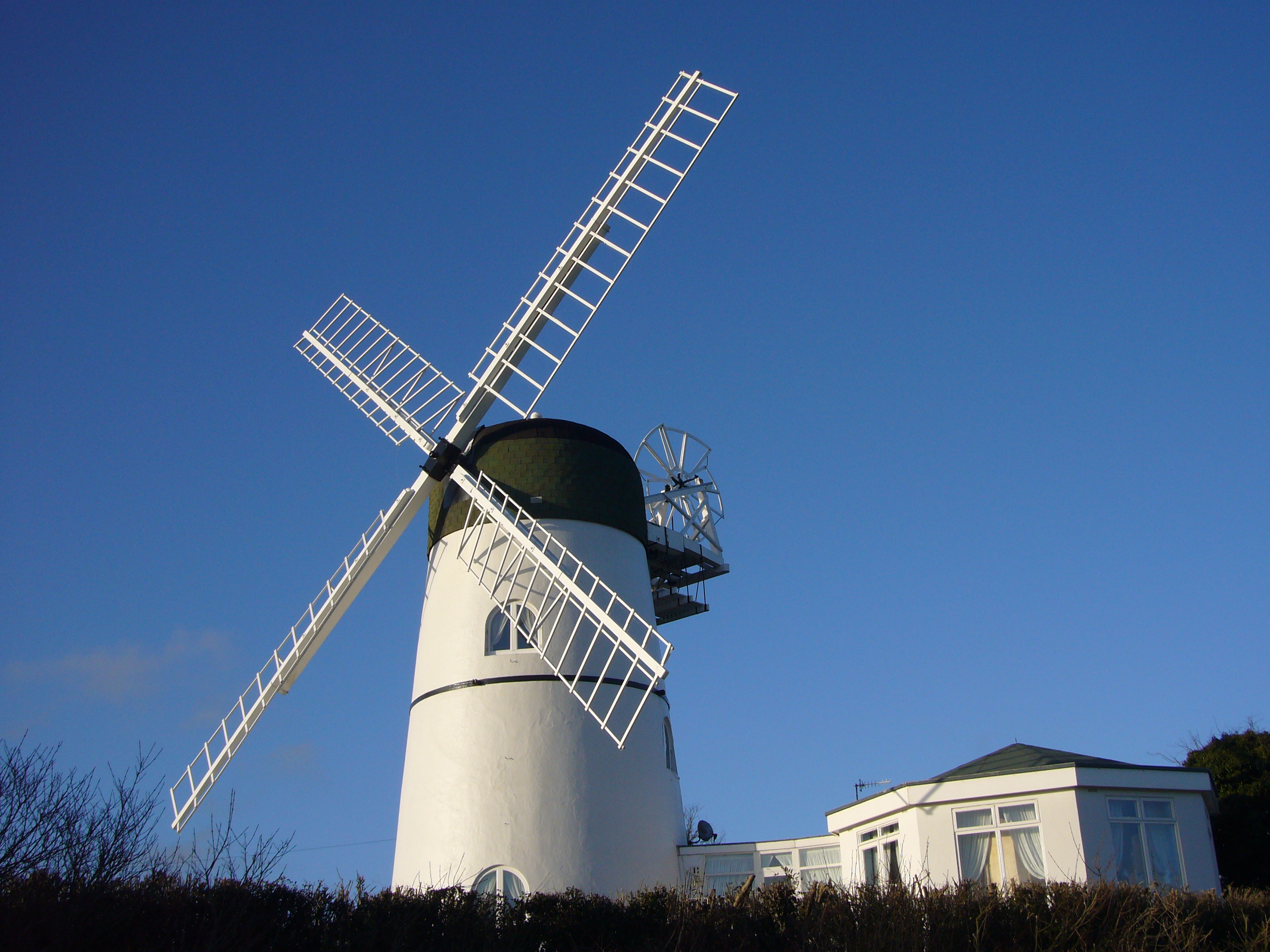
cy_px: 476
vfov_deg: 34.3
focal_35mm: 42
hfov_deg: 44.8
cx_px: 635
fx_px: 1541
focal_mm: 6.9
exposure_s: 1/320
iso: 80
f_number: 7.1
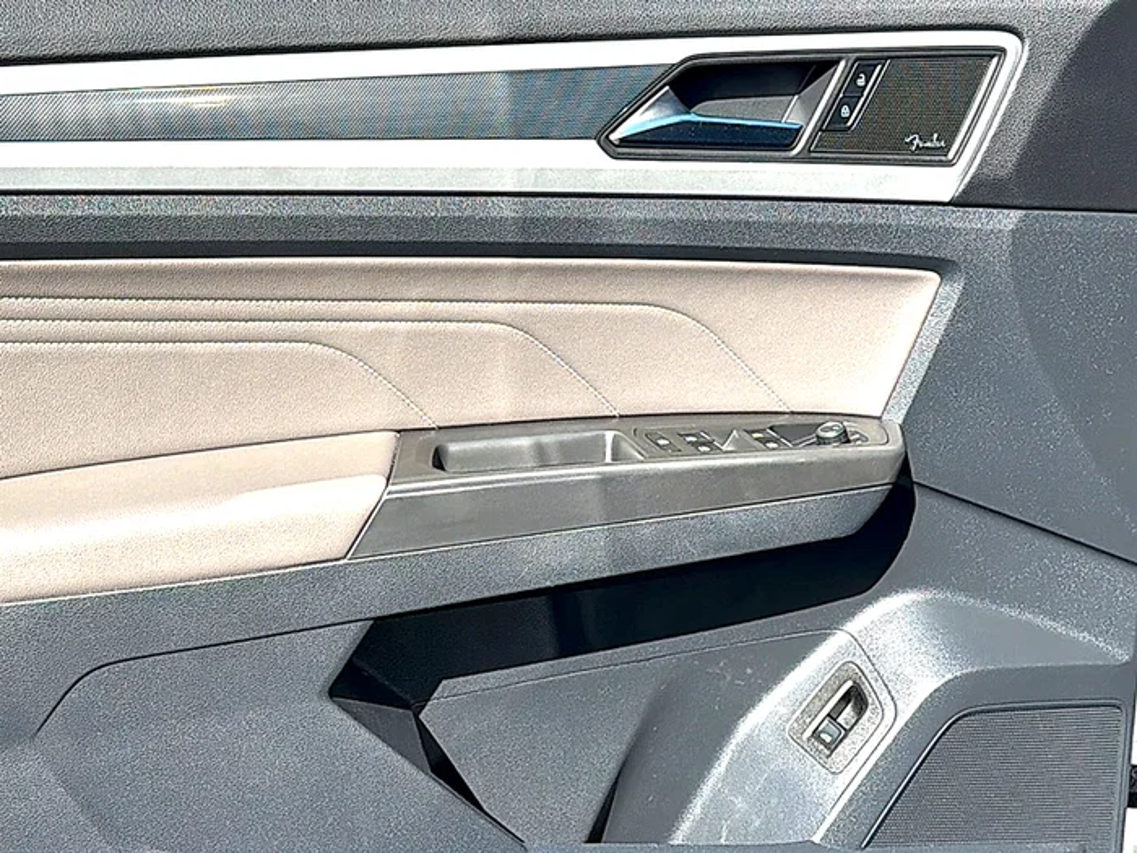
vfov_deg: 30.3
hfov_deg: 39.7
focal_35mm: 48
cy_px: 426
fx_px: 1577
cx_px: 568
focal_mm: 6.76
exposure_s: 1/1585
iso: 80
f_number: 1.78
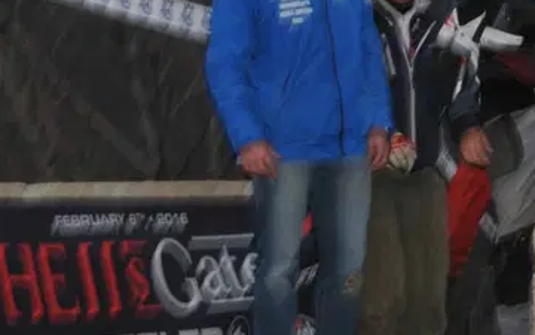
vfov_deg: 4.1
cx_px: 884
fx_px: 4607
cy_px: -166
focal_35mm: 316
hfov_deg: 6.5
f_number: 8
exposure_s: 1/60
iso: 250
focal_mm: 62
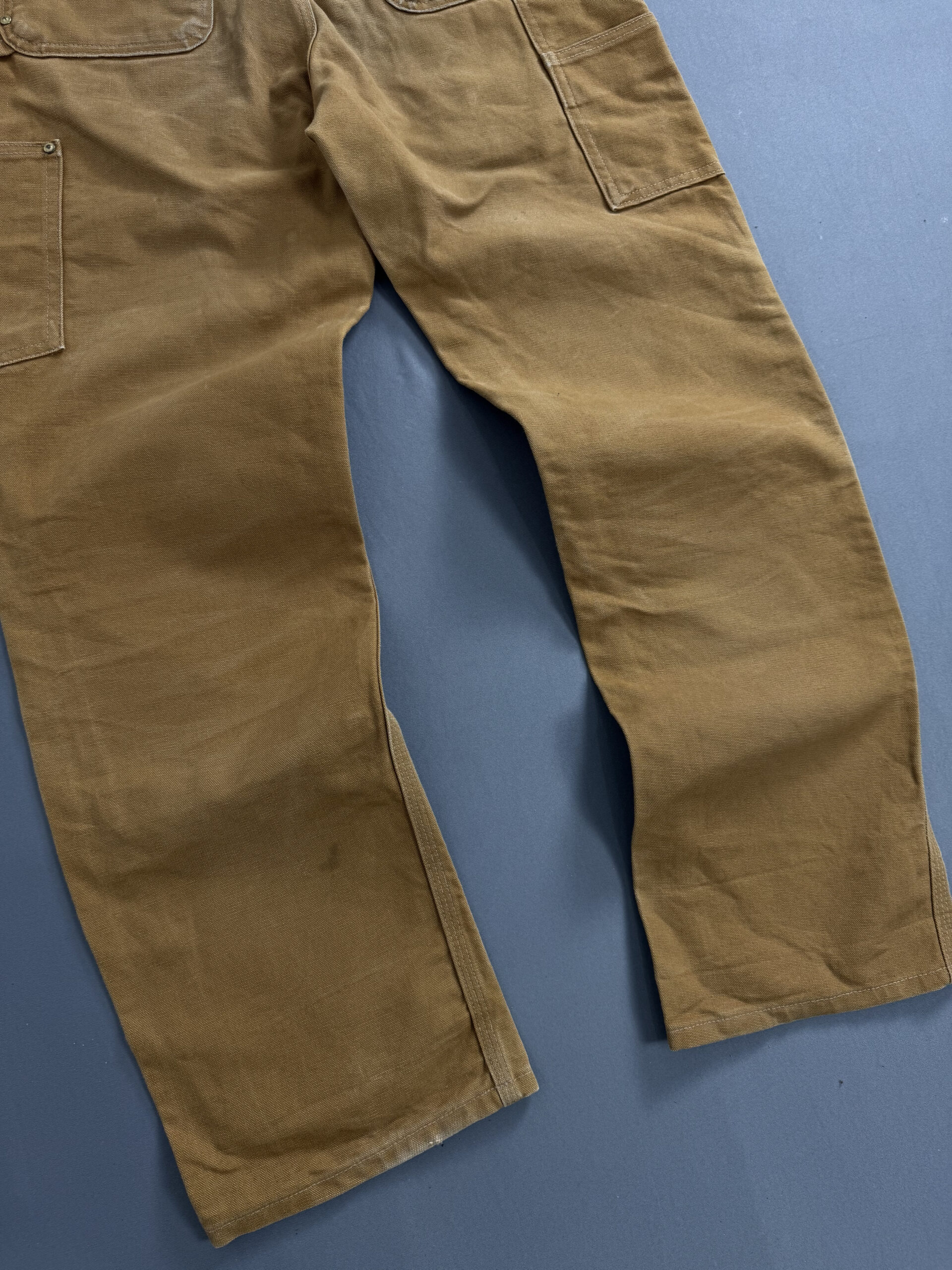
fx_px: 880
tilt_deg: -79.1
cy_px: 635
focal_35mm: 24
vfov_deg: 71.6
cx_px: 476
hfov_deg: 56.8
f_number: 1.78
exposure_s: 1/60
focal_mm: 6.76
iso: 100
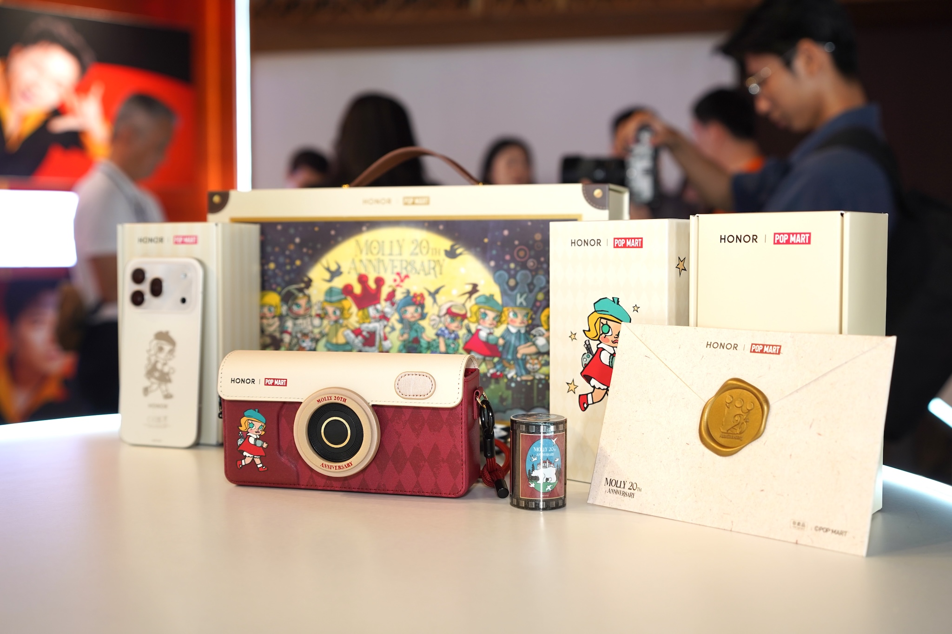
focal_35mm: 40
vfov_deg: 33.4
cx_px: 476
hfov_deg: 48.5
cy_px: 317
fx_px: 1058
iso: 320
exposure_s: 1/60
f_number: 4
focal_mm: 40
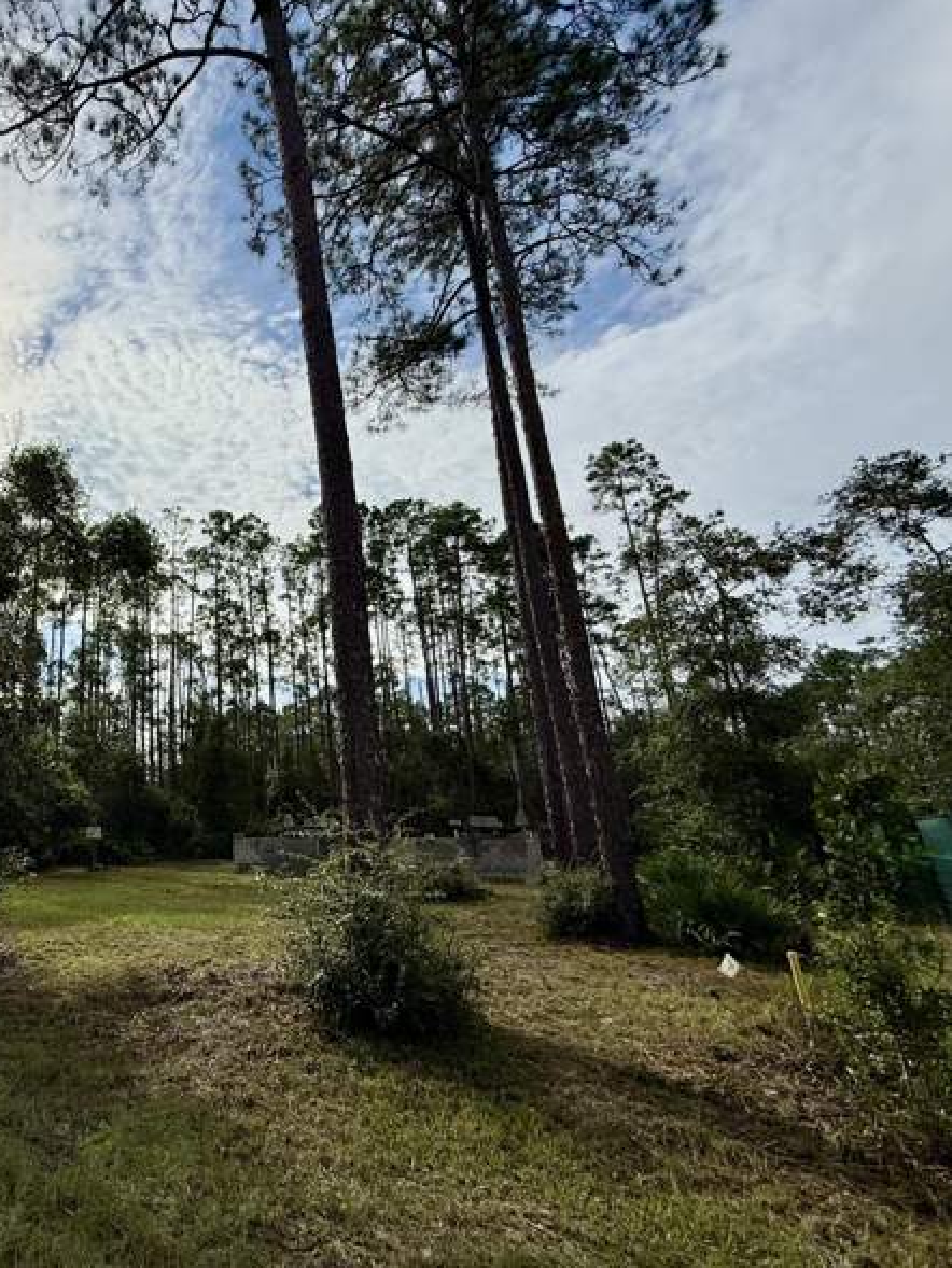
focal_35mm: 19
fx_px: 696
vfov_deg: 84.7
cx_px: 146
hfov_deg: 61.0
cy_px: 639
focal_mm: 2.22
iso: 64
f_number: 2.2
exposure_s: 1/5155
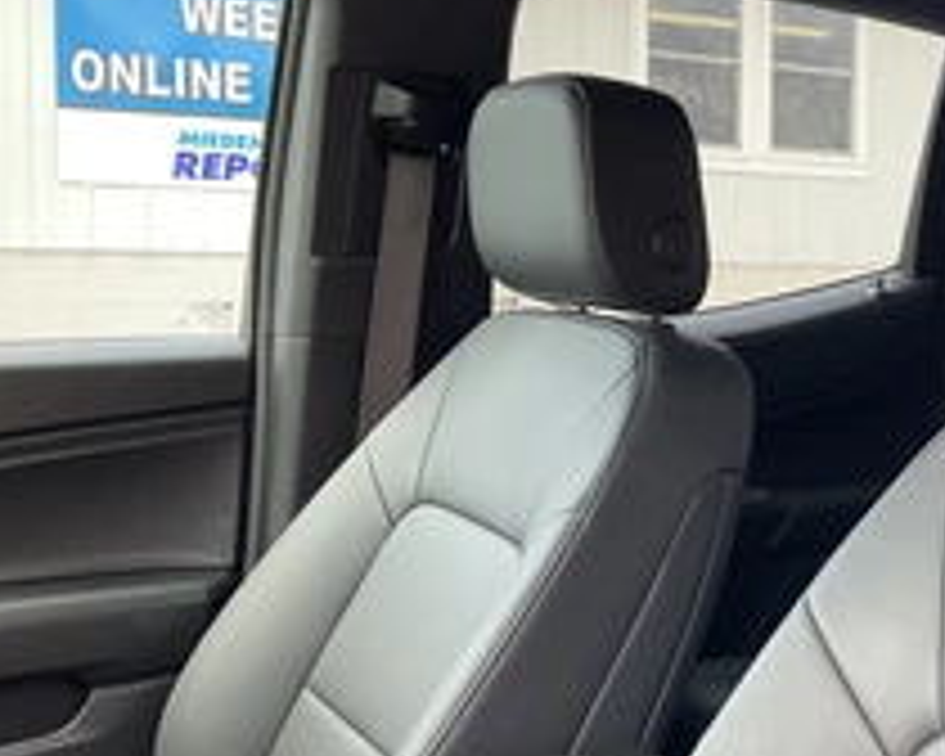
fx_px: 1510
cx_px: 850
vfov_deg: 28.1
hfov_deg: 33.0
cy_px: 387
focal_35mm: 54
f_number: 1.8
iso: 40
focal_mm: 3
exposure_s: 1/122
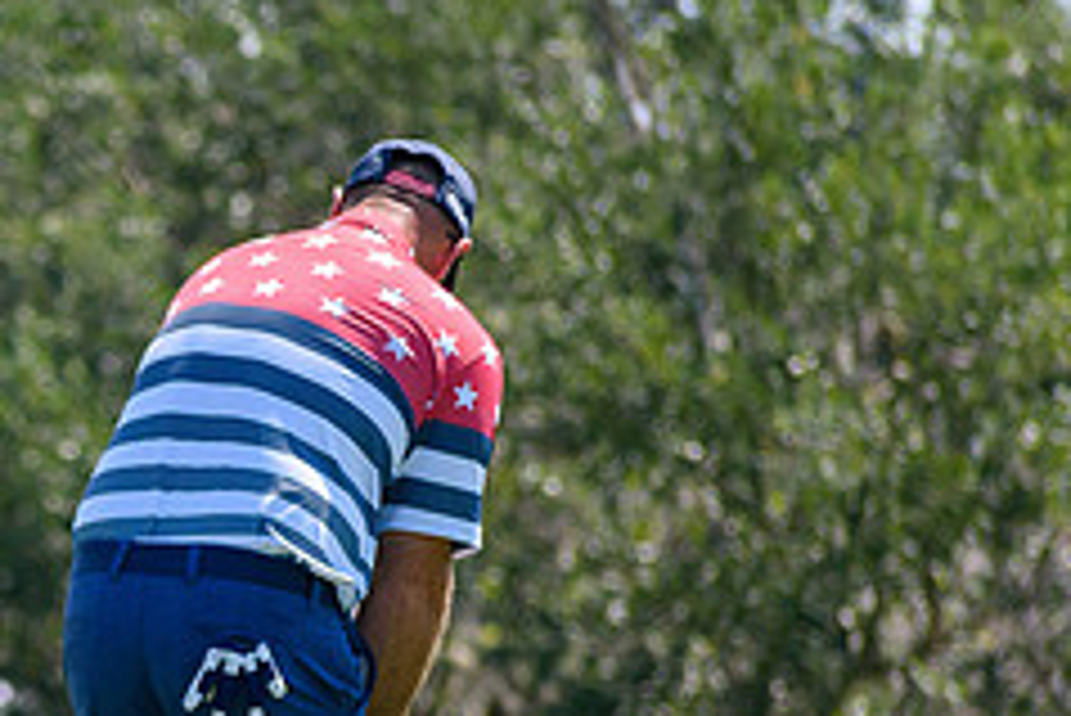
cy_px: 570
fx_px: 23903
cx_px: -207
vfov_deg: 1.7
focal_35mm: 803
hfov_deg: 2.6
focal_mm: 220
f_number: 5.6
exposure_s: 1/1250
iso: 400
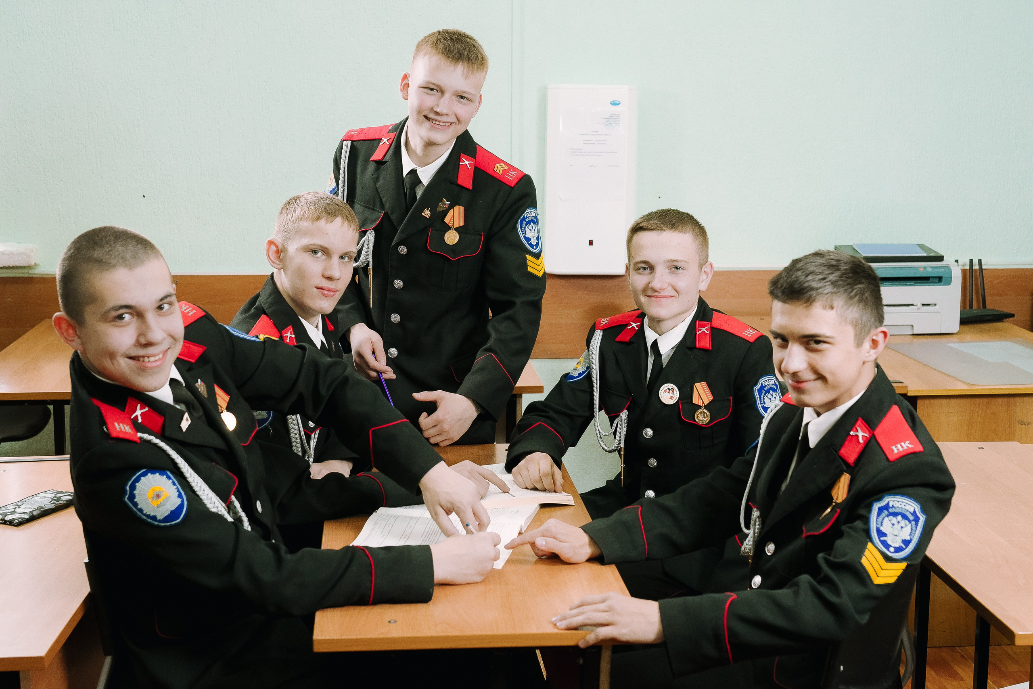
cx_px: 516
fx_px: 1466
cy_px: 344
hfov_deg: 38.8
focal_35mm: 51
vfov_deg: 26.4
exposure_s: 1/160
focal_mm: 49
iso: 800
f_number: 5.6
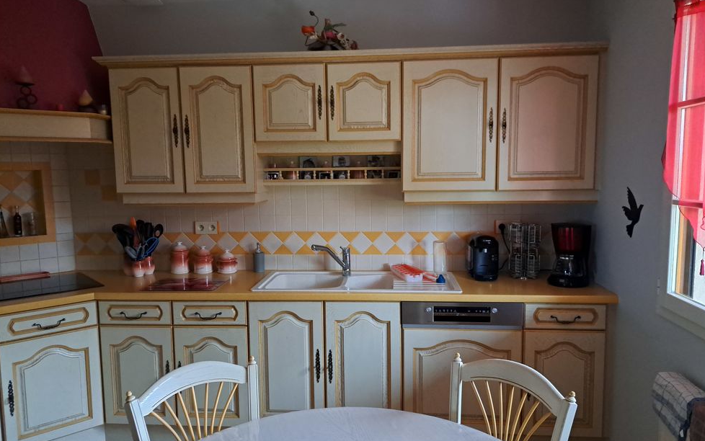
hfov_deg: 70.4
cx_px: 358
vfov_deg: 47.6
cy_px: 222
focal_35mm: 26
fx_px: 500
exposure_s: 1/20
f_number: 1.8
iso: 800
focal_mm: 5.23
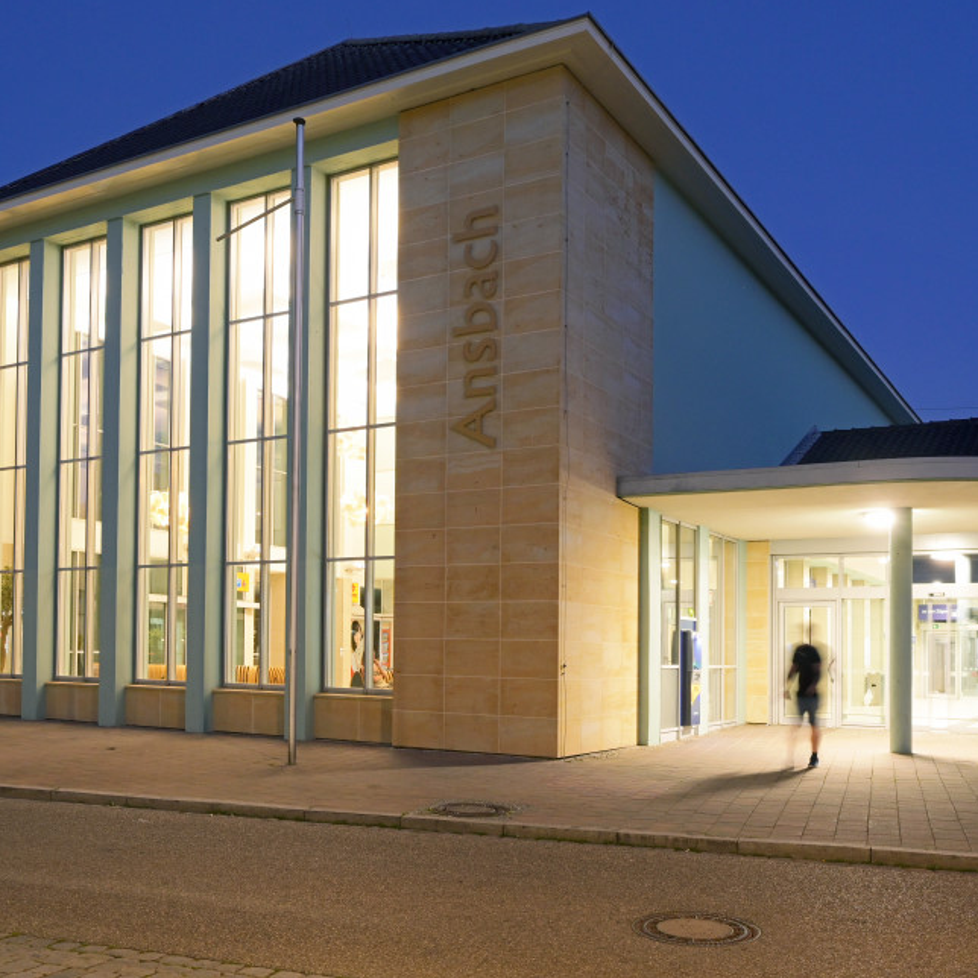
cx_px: 492
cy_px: 476
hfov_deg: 54.6
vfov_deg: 54.6
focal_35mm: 30
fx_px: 948
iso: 800
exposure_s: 1/1.6
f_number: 9
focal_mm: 22.5
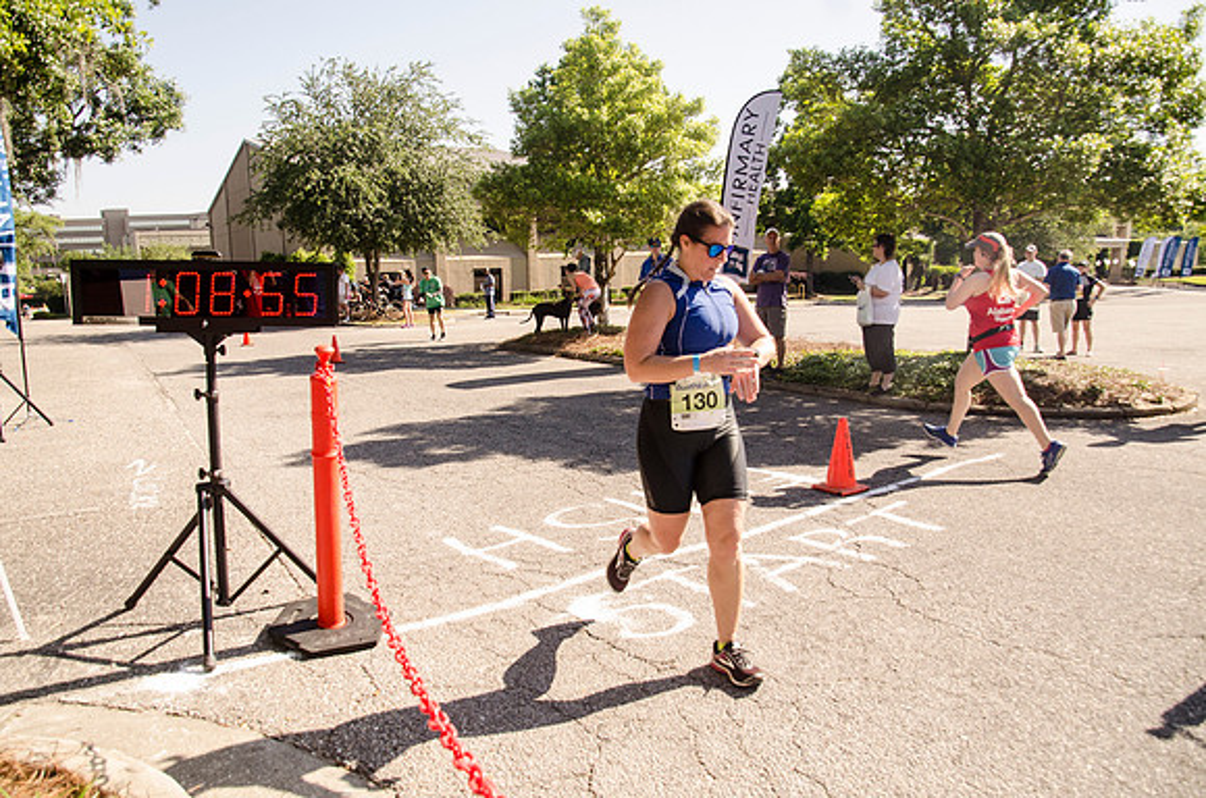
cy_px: 399
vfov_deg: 52.9
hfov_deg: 73.9
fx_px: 802
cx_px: 603
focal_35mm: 24
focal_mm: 16
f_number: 5
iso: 640
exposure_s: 1/1600
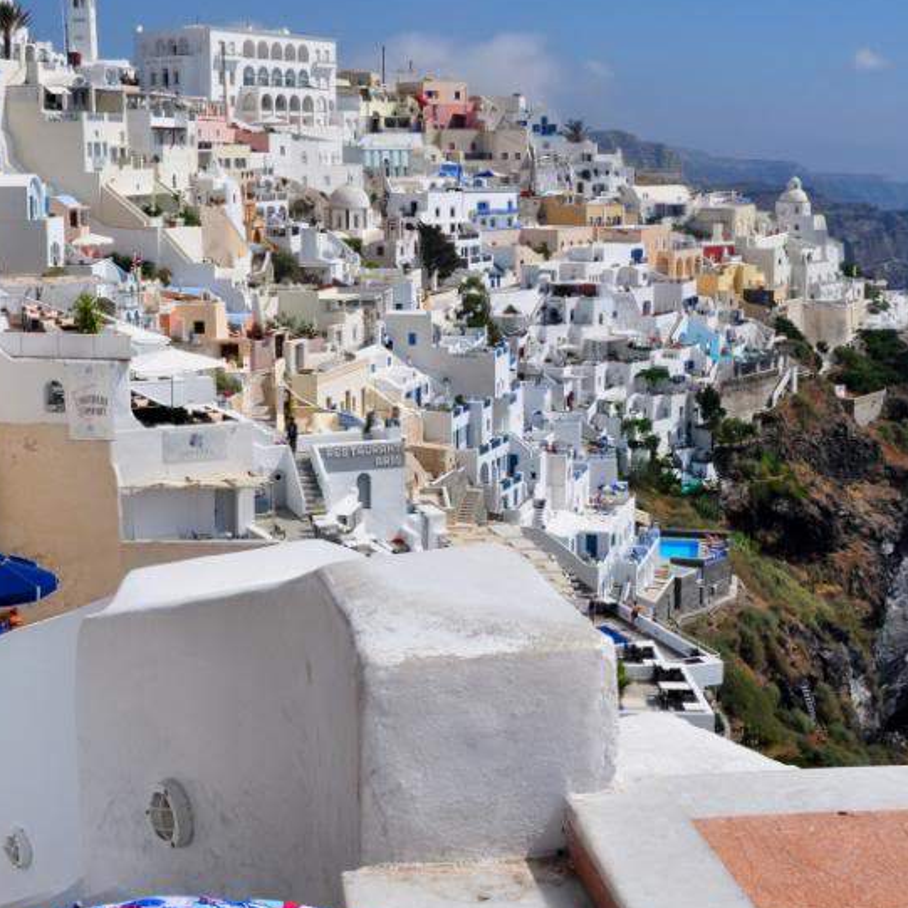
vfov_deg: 32.1
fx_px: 1573
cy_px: 371
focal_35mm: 53
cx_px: 386
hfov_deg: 32.1
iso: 200
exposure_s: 1/400
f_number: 11
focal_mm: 22
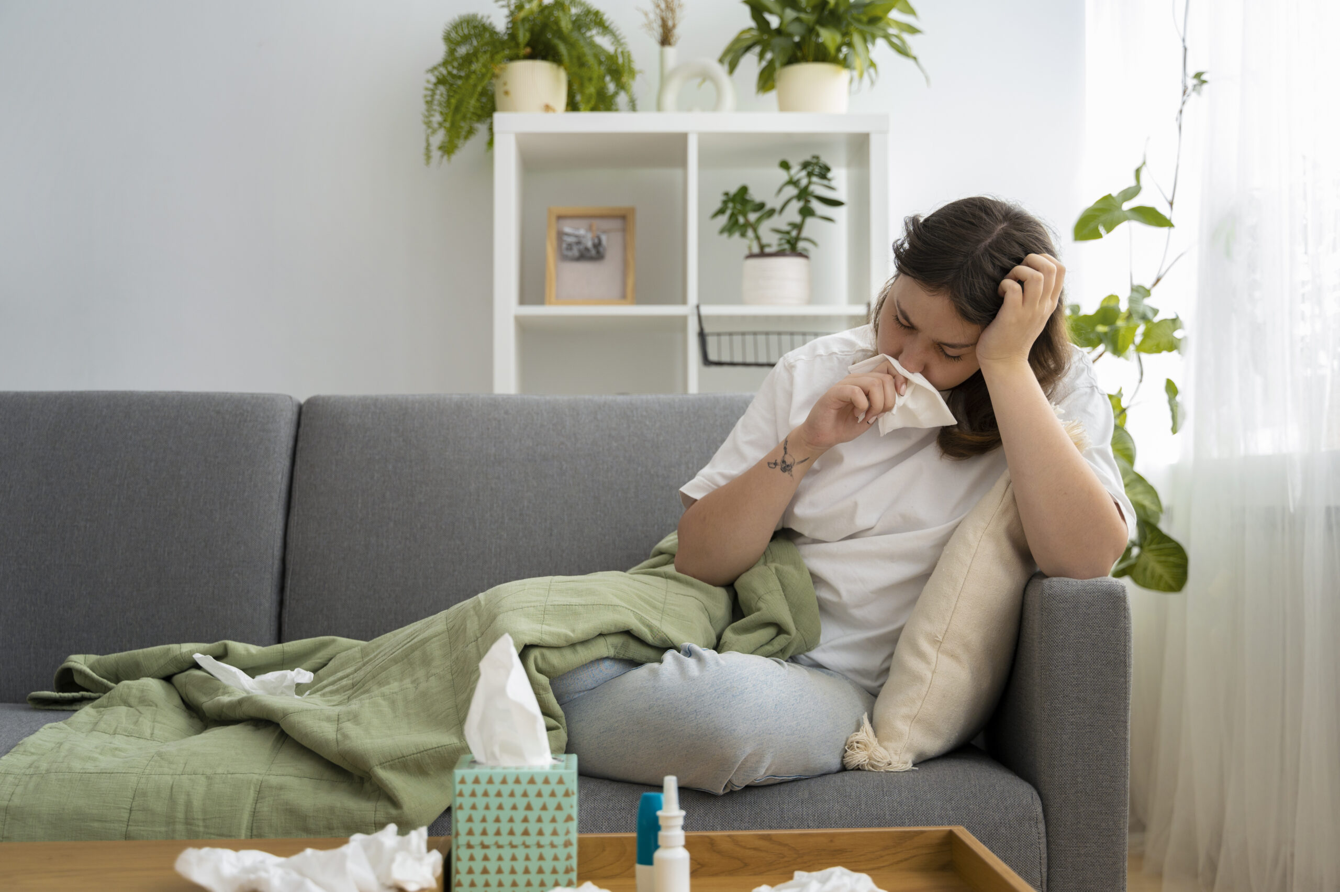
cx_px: 670
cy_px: 446
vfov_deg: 29.8
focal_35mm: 45
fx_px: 1674
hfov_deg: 43.6
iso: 500
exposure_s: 1/500
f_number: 3.2
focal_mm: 45
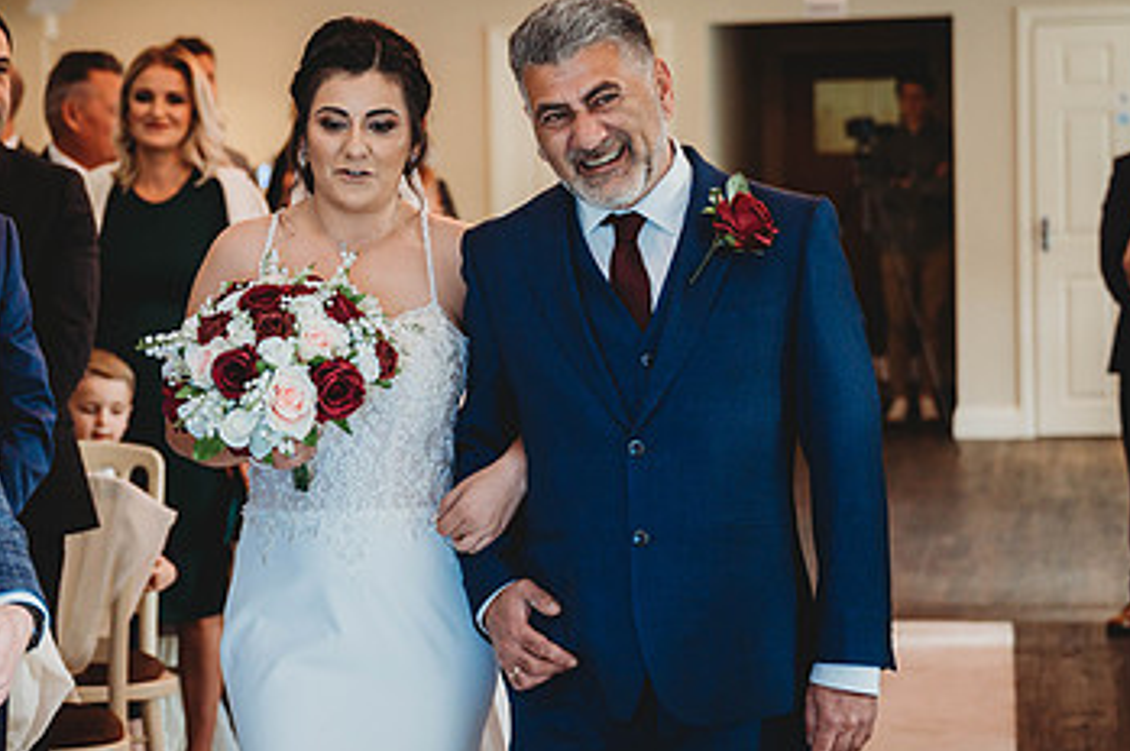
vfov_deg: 13.9
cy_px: 398
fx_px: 3073
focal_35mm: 98
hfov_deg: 20.8
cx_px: 379
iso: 1800
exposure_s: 1/160
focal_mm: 59
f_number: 2.8
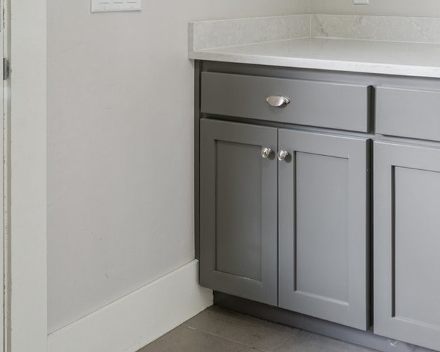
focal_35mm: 47
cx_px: 485
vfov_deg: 29.5
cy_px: -17
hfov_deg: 34.2
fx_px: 612
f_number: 7.1
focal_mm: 16
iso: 200
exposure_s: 1/15
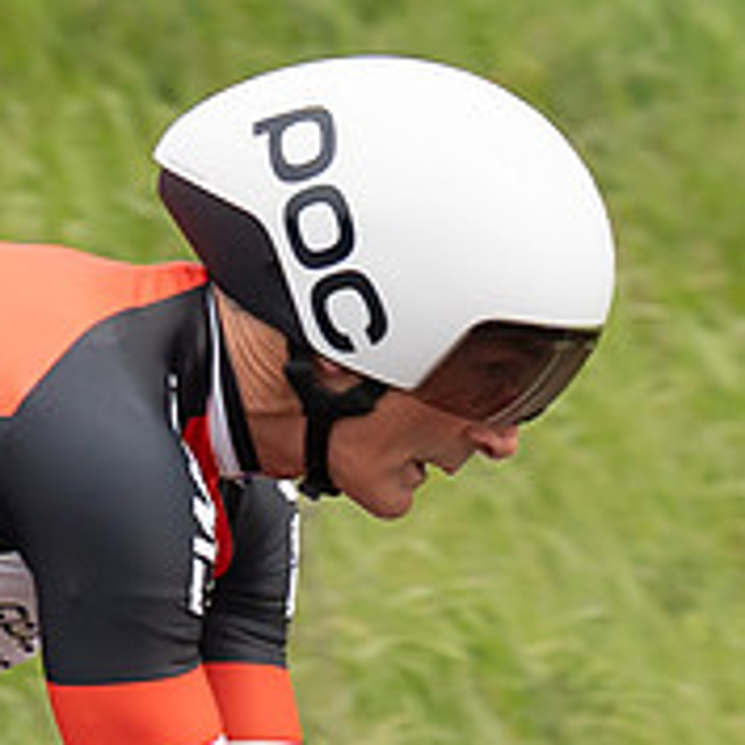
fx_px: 40882
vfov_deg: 1.0
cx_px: 177
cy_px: 285
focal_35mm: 1679
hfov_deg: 1.0
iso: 200
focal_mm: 165
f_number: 4
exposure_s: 1/800
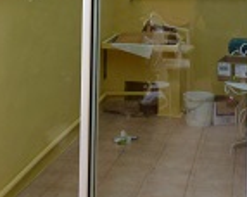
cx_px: 116
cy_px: -53
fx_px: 628
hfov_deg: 22.3
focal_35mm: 86
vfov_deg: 16.9
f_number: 3.1
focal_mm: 5
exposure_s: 1/80
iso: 100
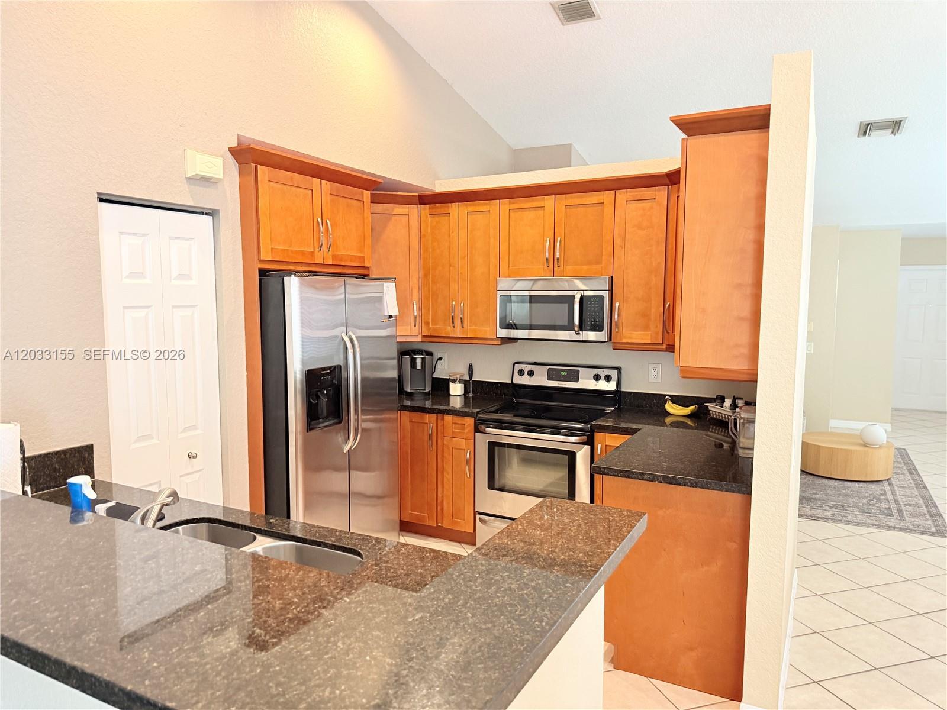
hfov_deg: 71.6
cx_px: 474
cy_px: 355
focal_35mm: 24
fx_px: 657
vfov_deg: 56.8
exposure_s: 1/60
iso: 320
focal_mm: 6.76
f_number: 1.78
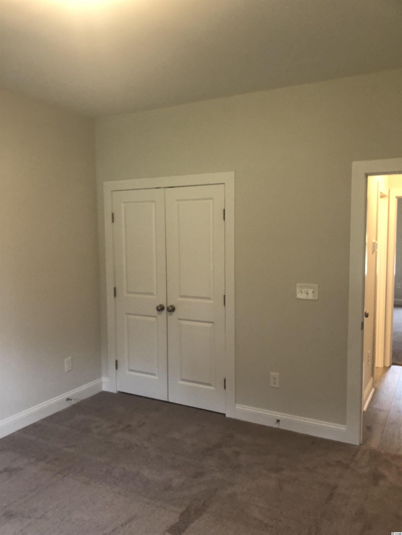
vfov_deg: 63.4
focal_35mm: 28
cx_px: 201
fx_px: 434
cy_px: 268
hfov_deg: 49.7
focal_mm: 3.99
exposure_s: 1/15
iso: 40
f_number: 1.8
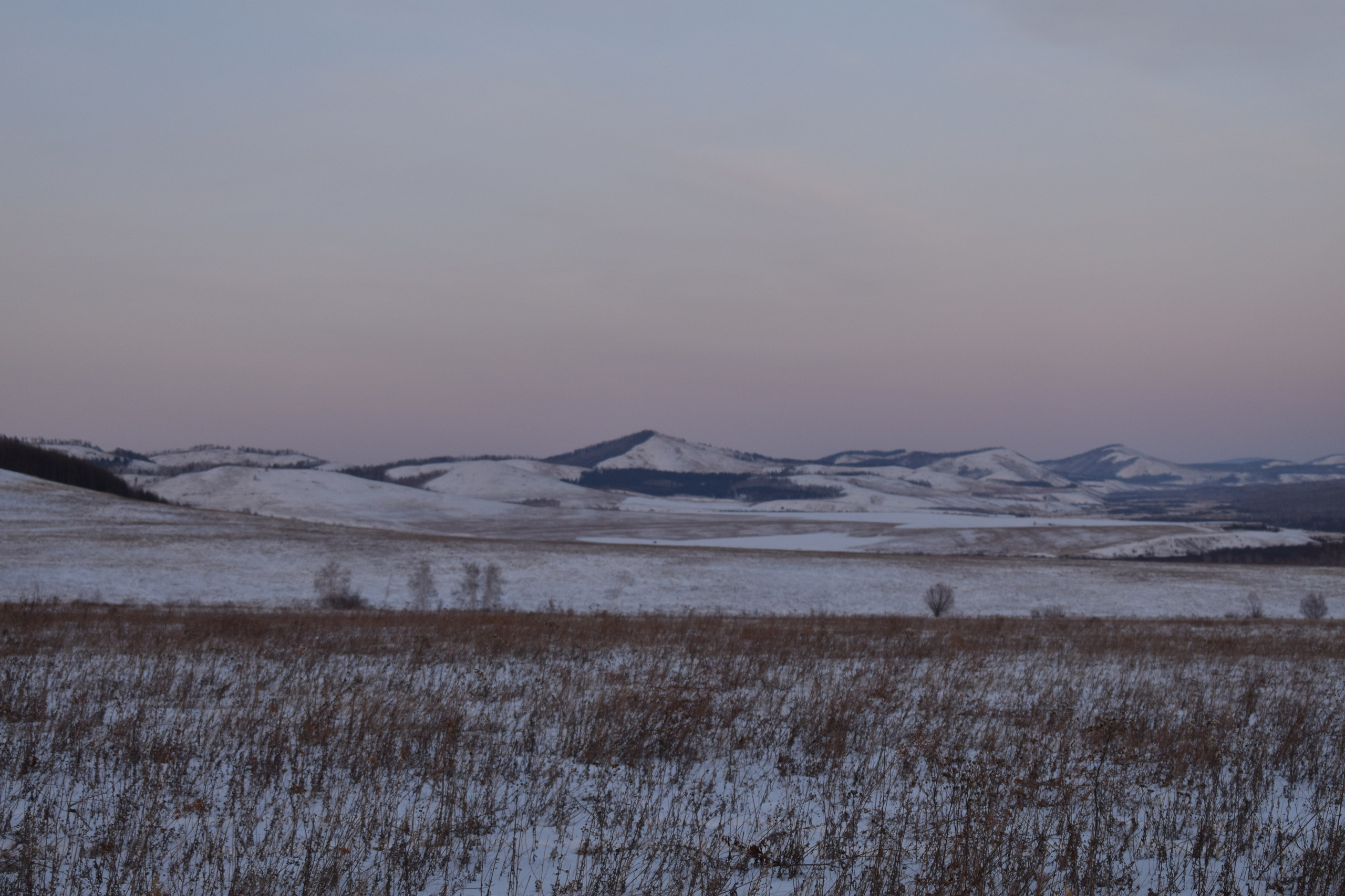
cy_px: 448
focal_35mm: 82
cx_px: 672
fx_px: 3082
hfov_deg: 24.6
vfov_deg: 16.6
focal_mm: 55
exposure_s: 1/250
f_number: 5.6
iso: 200
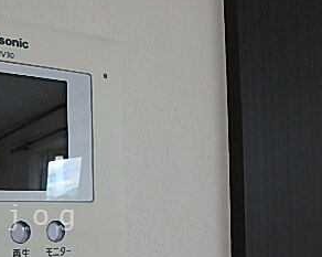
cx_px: 4
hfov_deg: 37.1
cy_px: 217
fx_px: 428
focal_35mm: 45
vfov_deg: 32.2
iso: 200
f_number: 3.5
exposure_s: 1/40
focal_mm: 3.7
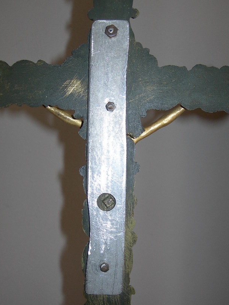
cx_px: 105
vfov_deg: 39.6
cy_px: 168
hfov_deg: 30.2
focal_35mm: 48
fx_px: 423
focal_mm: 7.8
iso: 50
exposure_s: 1/60.1
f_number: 2.8
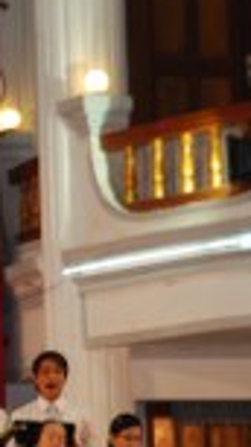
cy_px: 308
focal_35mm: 236
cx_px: -447
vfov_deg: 9.1
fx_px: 2794
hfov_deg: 4.9
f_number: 4.5
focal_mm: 46
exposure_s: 1/60
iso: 400
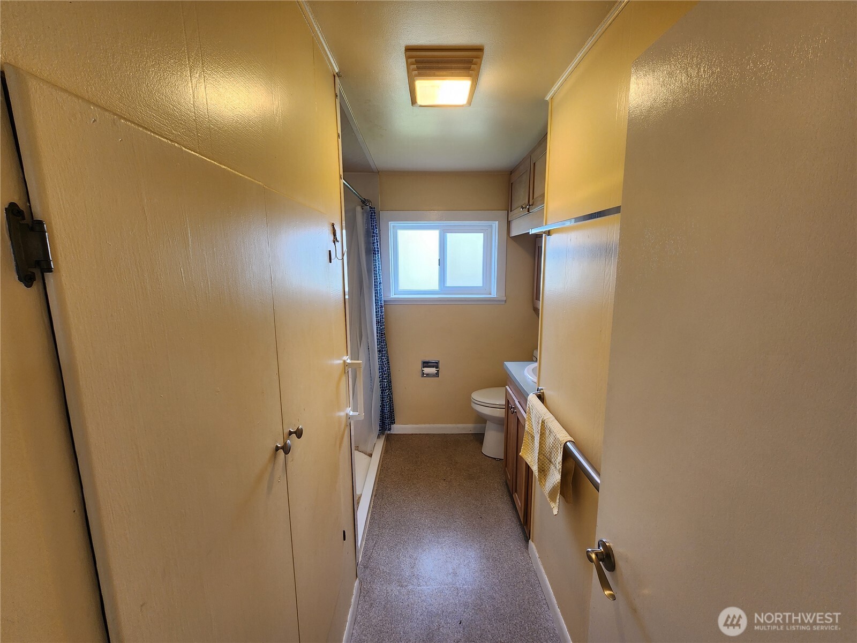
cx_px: 428
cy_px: 322
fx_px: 322
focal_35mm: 13
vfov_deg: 89.9
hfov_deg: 106.2
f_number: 2.2
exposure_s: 1/60
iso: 80
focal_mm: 2.2
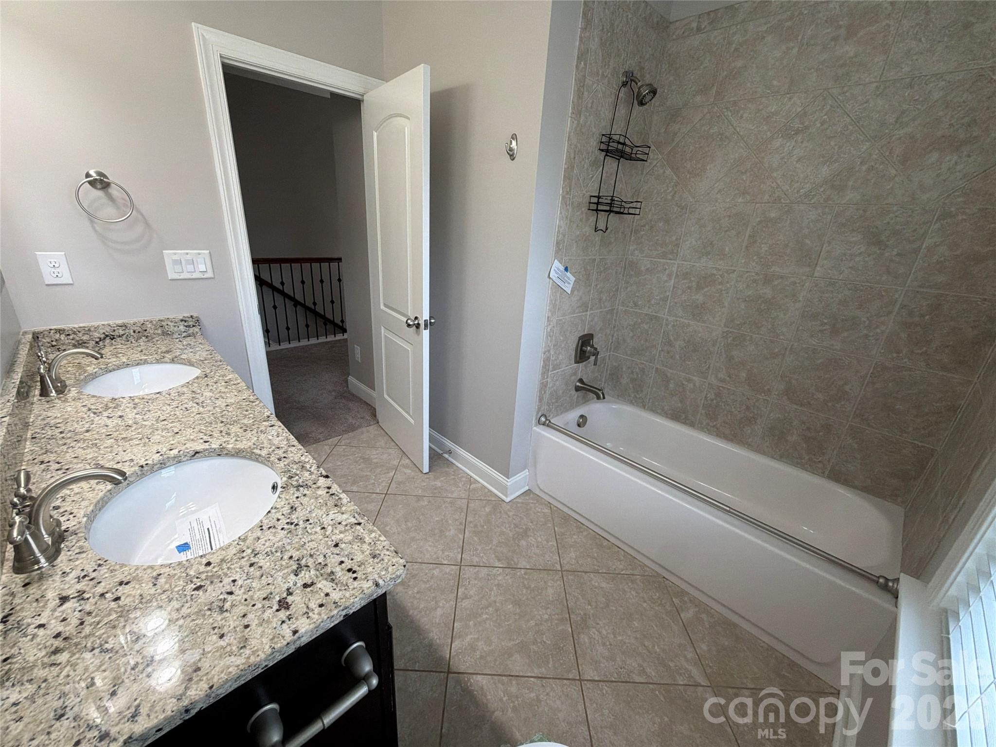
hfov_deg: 102.1
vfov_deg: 85.7
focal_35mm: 14
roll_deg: -2.9
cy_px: 374
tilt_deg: -21.4
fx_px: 403
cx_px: 498
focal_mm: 2.22
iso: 160
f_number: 2.2
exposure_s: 1/121
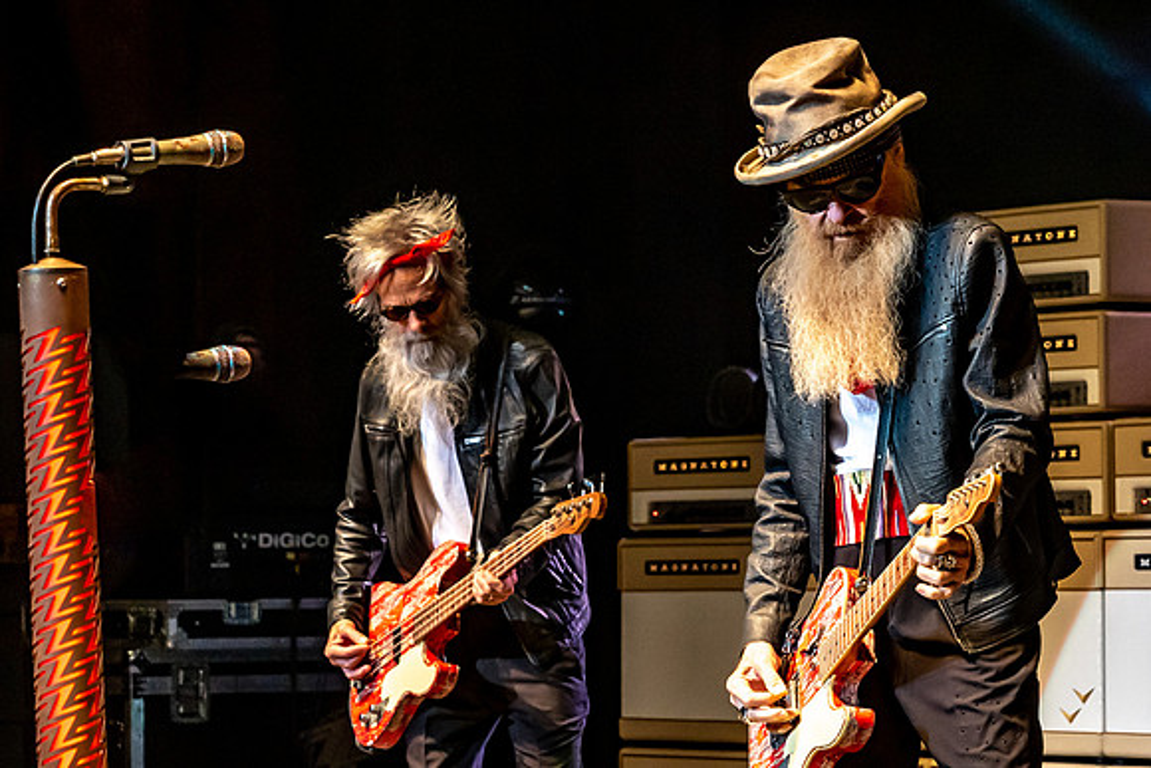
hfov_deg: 10.9
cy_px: 325
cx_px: 576
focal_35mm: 189
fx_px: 6031
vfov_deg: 7.3
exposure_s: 1/250
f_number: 7.1
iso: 1600
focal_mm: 105
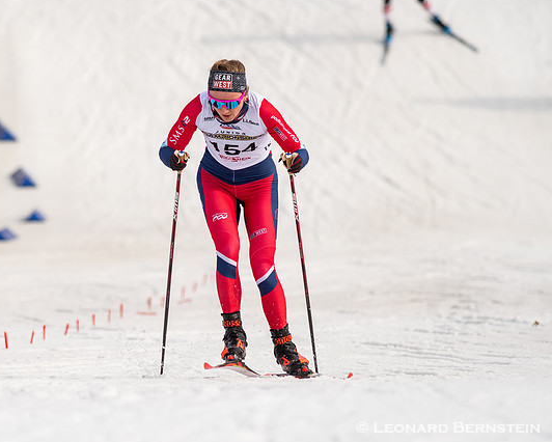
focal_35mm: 671
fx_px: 10966
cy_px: 230
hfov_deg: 2.9
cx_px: 169
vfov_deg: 2.3
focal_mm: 300
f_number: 5
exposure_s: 1/3200
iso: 400
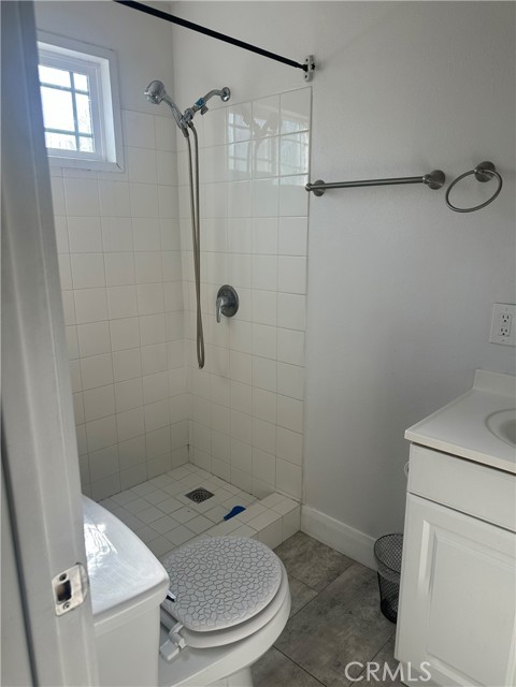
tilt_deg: -14.7
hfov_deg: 56.8
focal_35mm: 24
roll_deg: -1.0
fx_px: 477
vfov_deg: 71.6
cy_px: 344
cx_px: 258
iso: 80
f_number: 1.78
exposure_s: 1/269
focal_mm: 6.86
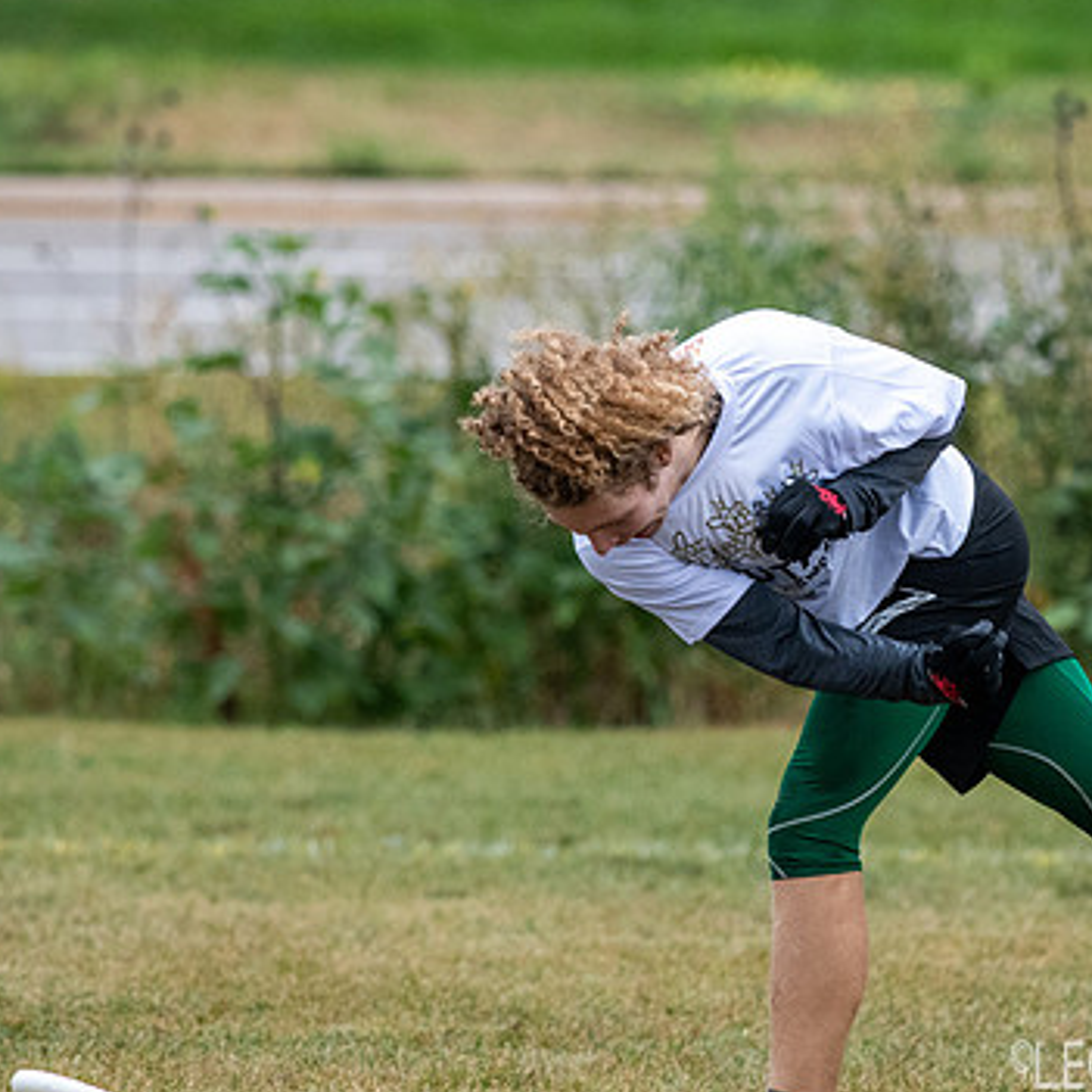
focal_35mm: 716
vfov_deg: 2.4
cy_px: 511
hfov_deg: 2.4
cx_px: 798
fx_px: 25554
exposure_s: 1/3200
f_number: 5.6
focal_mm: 300
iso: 1600
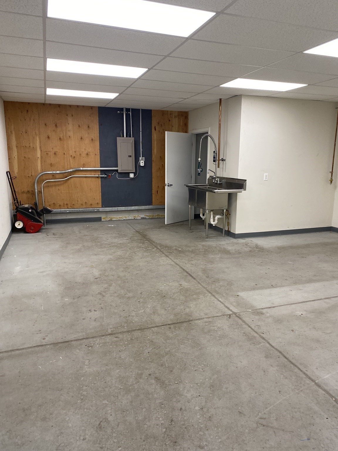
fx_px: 338
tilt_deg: -12.2
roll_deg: -0.2
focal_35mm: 26
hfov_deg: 53.1
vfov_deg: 67.3
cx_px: 169
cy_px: 226
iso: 125
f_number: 1.8
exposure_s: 1/120
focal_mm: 4.25
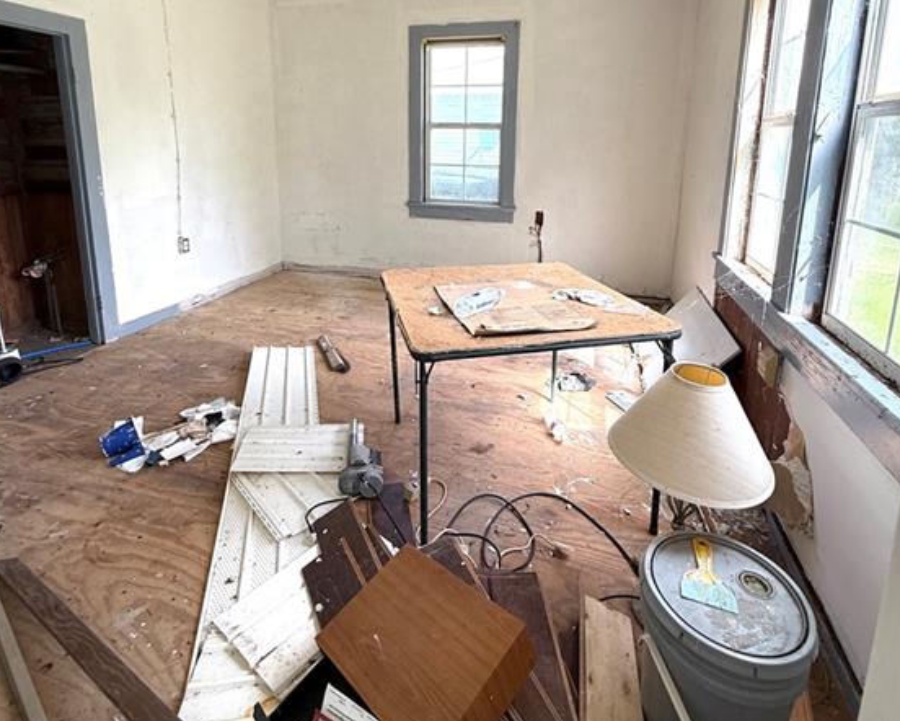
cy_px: 235
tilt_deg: -9.5
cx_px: 448
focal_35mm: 19
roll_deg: -2.0
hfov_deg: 83.3
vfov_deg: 68.7
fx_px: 506
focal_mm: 2.22
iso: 64
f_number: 2.2
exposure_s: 1/140
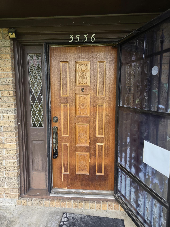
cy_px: 114
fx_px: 151
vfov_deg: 73.9
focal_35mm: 23
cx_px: 85
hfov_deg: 58.9
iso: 50
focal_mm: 6.3
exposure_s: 1/359
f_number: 1.7
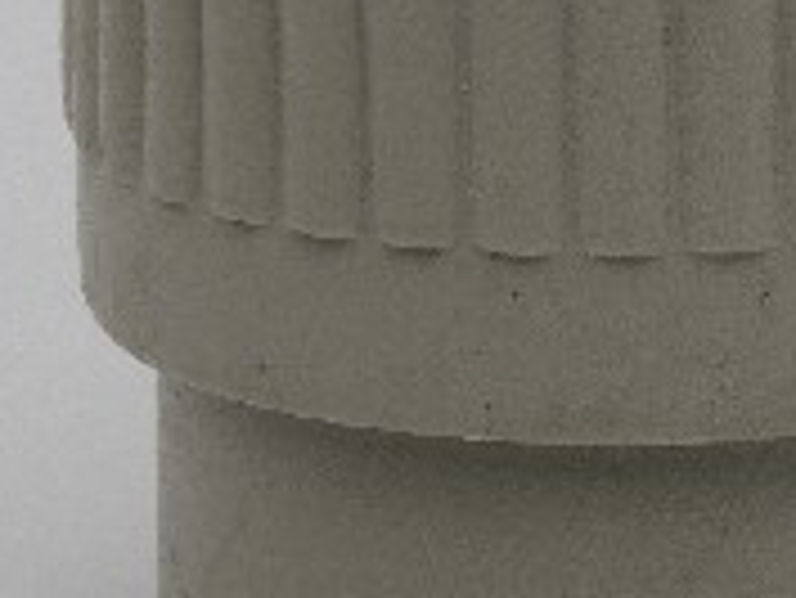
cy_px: 58
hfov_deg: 8.3
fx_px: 5500
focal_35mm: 239
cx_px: 670
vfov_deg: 6.2
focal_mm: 14.1
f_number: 8
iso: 100
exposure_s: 1/400
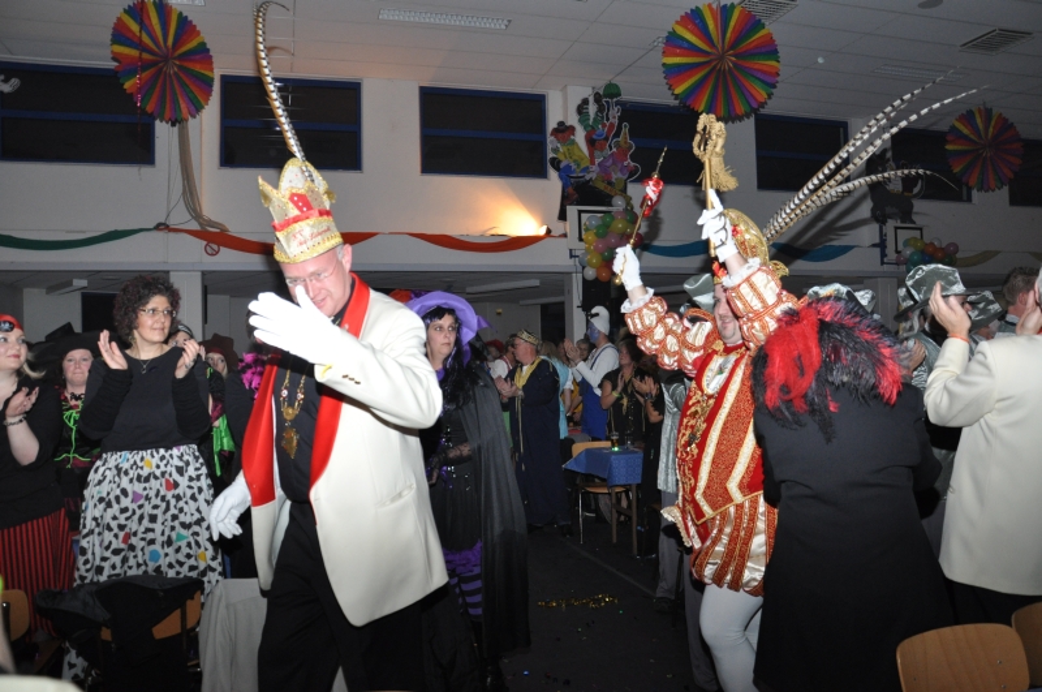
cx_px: 521
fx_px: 780
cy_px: 346
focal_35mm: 27
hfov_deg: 67.5
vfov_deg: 47.8
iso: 800
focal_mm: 18
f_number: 5.6
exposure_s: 1/60
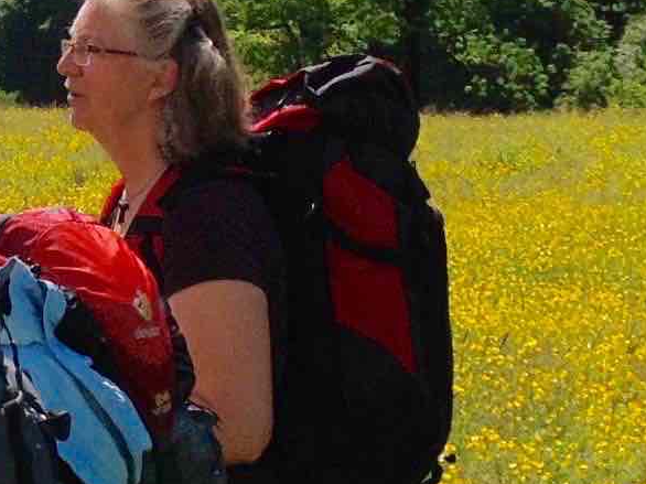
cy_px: -7
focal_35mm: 195
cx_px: -347
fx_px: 3638
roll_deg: +0.9
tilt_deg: -4.0
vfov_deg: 7.6
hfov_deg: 9.8
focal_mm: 4.28
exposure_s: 1/2907
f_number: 2.4
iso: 50
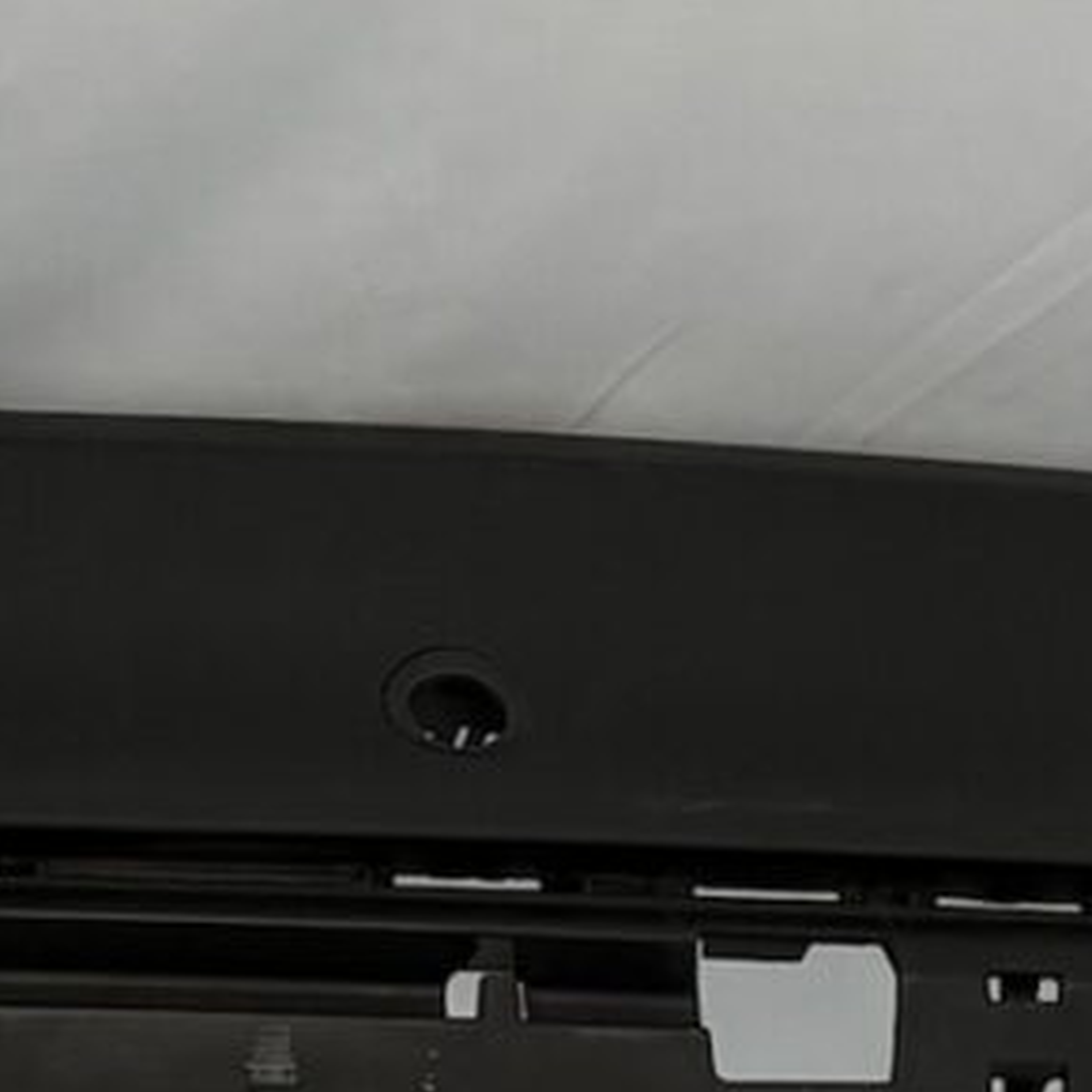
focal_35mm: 203
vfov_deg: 8.4
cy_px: 1796
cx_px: -1066
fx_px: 7245
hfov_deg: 8.2
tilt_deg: -56.6
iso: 50
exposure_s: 1/122
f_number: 1.6
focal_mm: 5.96
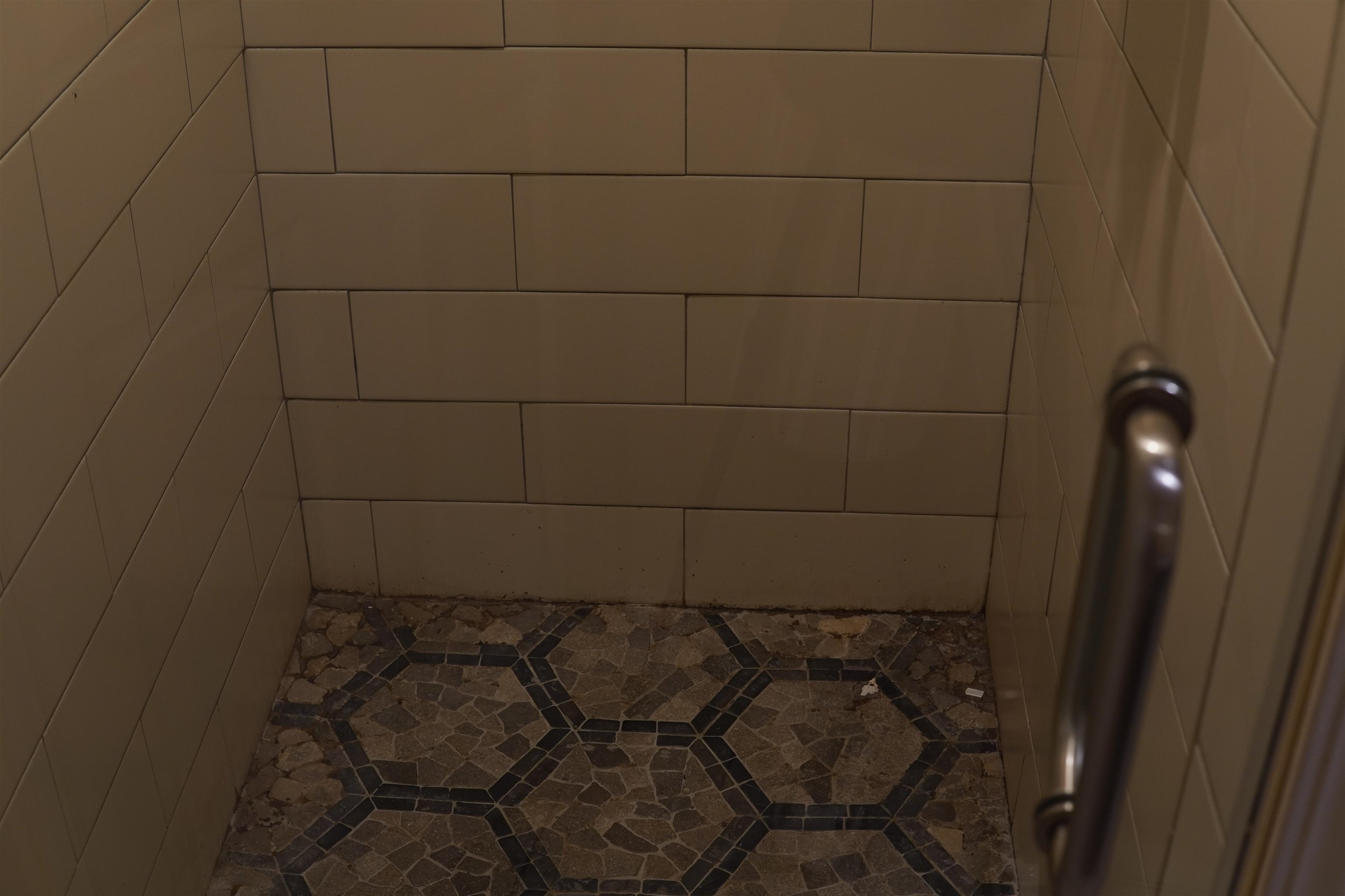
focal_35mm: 45
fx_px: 1681
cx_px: 672
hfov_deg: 43.6
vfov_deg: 29.9
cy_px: 448
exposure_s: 1/20
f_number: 5.6
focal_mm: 30
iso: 400
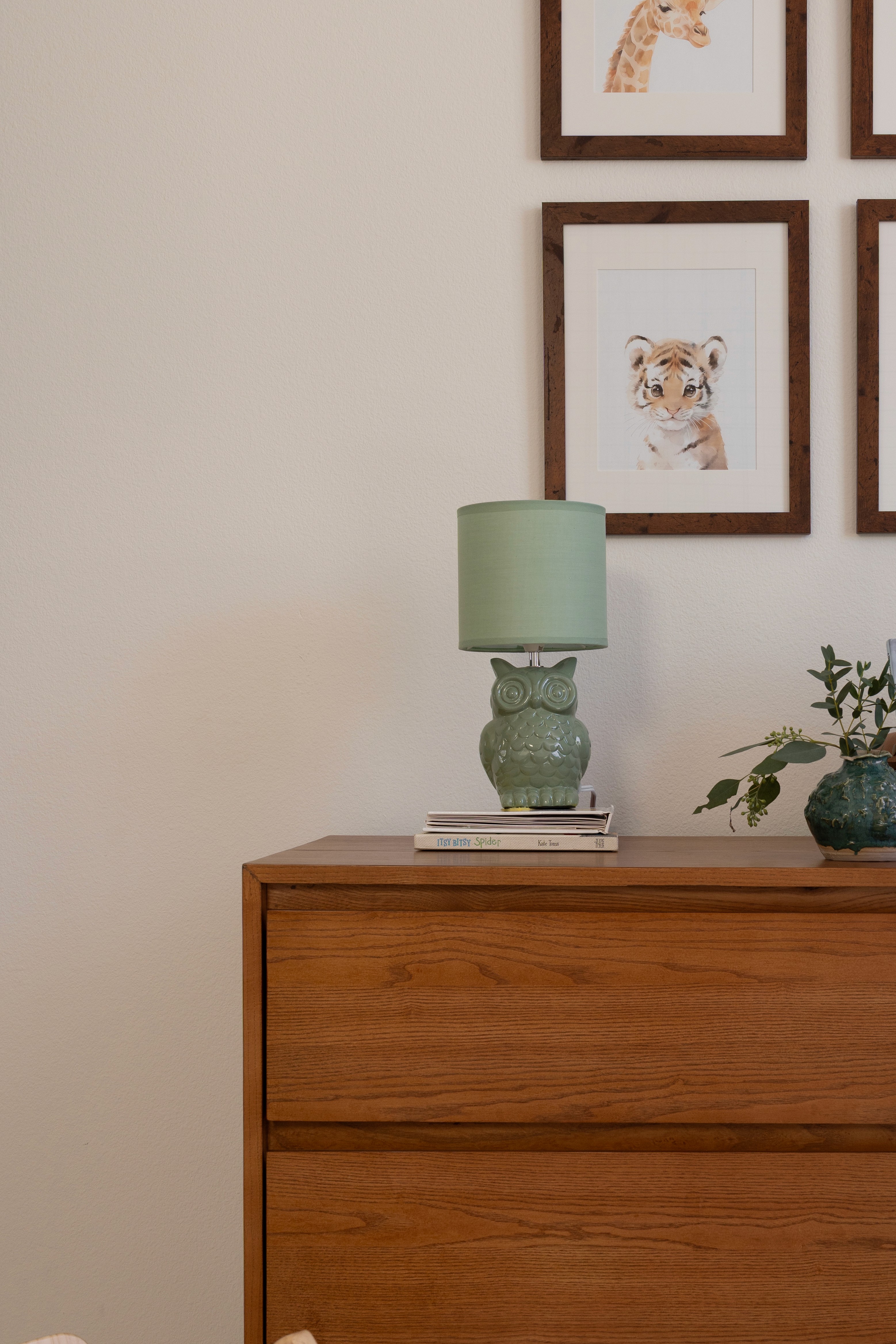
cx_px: 644
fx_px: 1792
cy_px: 764
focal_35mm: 48
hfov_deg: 27.8
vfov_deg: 41.0
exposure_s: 1/30
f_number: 8
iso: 250
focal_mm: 32
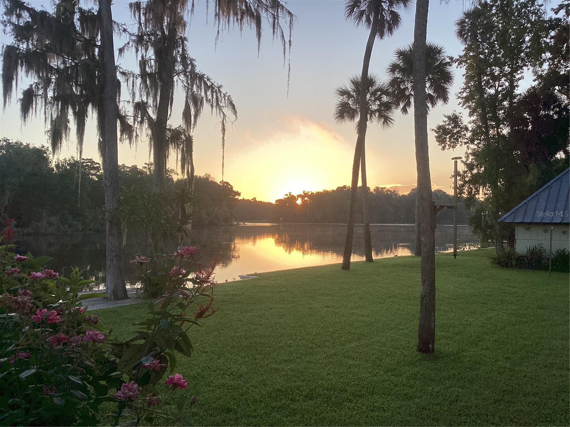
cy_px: 214
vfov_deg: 45.4
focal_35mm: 31
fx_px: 510
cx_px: 285
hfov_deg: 58.4
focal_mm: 3.3
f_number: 2.4
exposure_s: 1/382
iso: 25
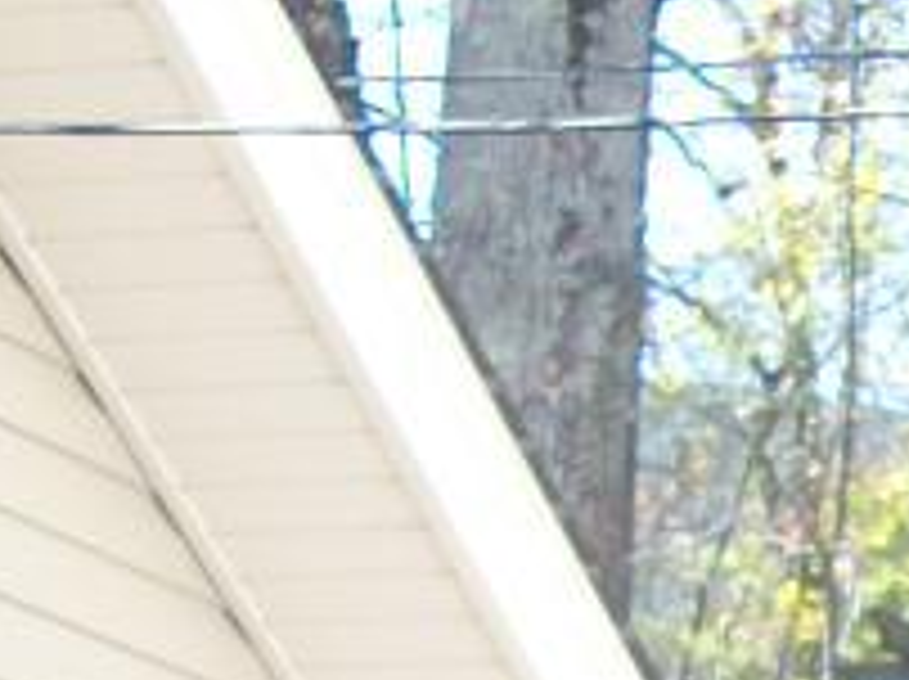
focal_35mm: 203
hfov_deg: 9.4
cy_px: 1792
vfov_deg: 6.8
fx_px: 5324
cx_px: 1498
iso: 80
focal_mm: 5.7
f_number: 2.9
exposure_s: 1/125
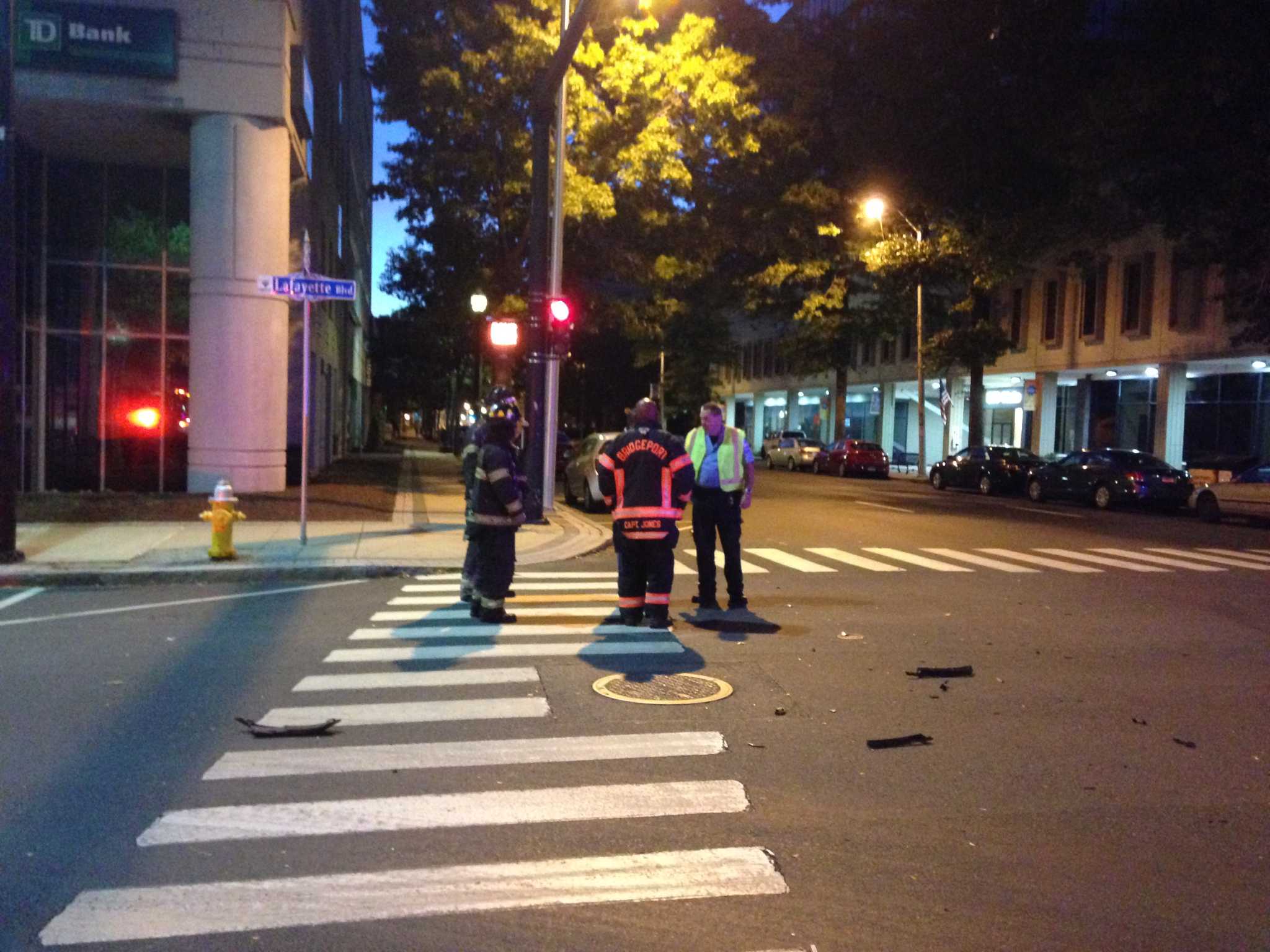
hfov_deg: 55.4
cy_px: 476
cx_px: 635
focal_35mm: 33
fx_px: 1211
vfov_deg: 42.9
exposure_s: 1/15
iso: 640
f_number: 2.4
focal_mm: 4.12
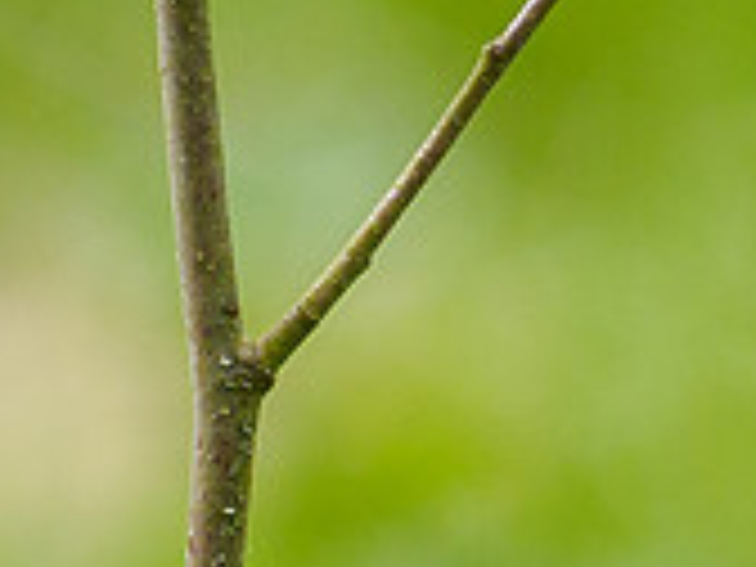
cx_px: -343
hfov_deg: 0.8
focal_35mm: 2337
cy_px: -706
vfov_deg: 0.6
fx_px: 51039
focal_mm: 150
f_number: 3.2
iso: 200
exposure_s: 1/640
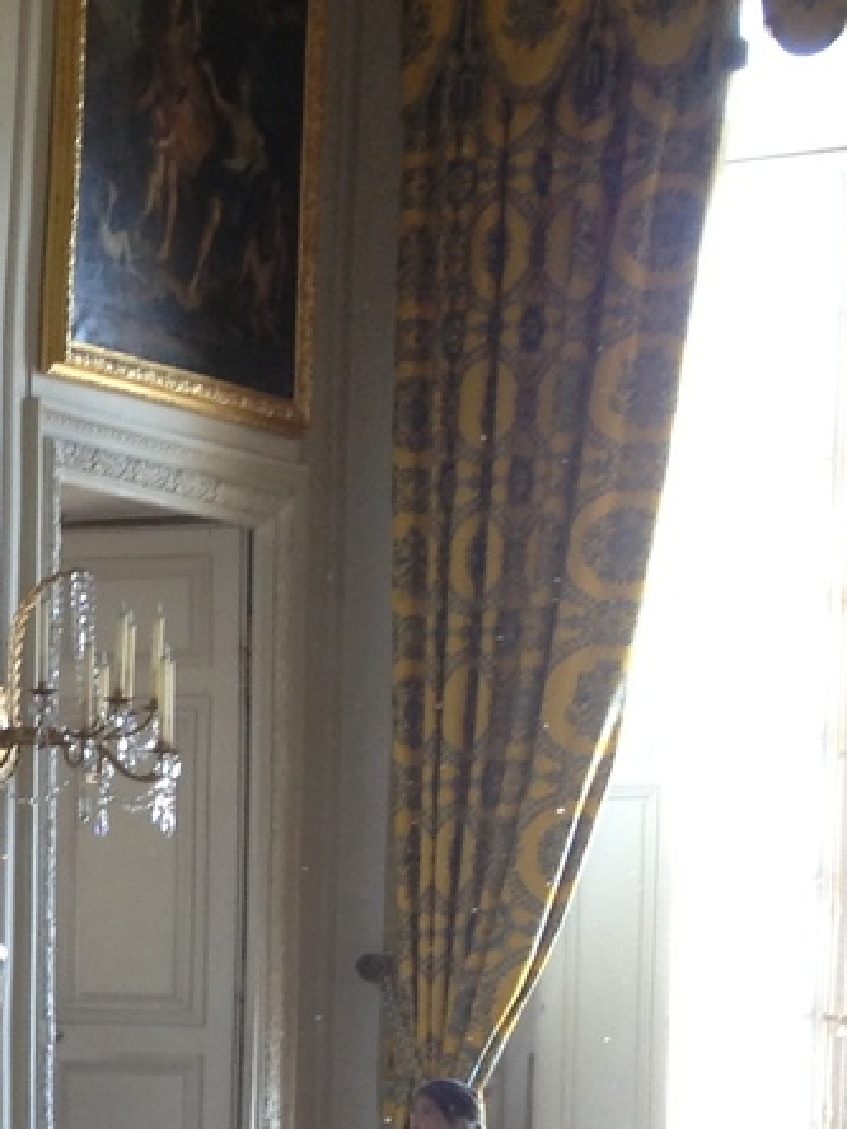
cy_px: 1249
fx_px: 4111
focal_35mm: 126
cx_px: -1030
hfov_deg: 10.5
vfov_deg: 15.2
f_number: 2.4
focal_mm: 4.28
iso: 50
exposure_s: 1/20
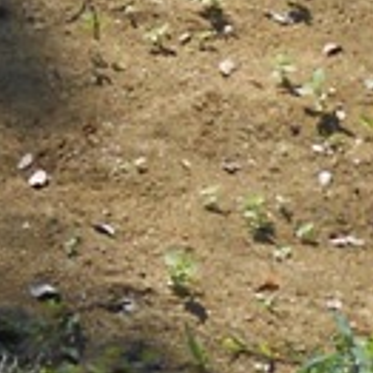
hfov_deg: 7.0
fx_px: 2865
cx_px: -507
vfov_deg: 6.3
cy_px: -1059
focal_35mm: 235
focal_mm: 6
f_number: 3.9
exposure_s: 1/500
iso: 80
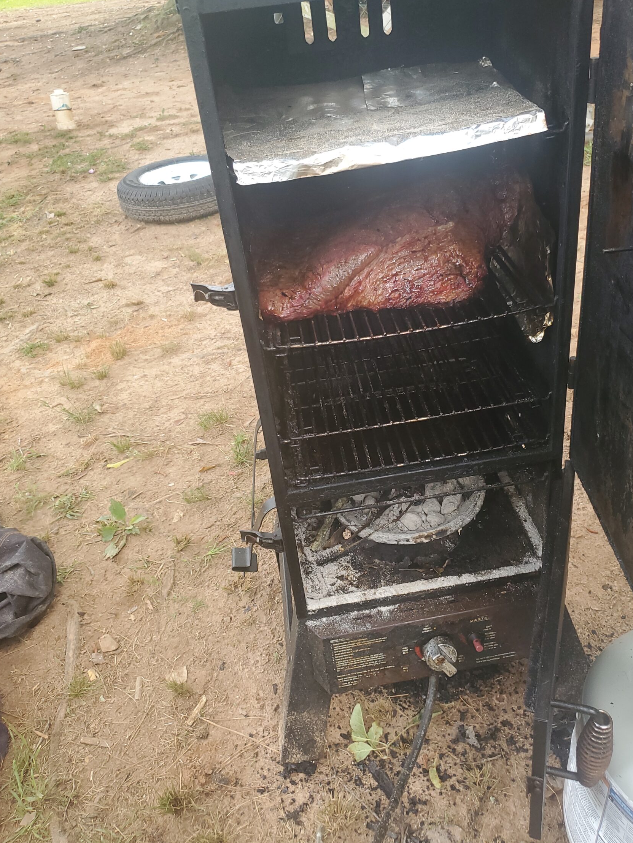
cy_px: 379
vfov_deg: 59.8
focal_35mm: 30
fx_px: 732
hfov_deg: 46.7
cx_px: 355
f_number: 1.5
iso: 59
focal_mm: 4.3
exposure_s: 1/120
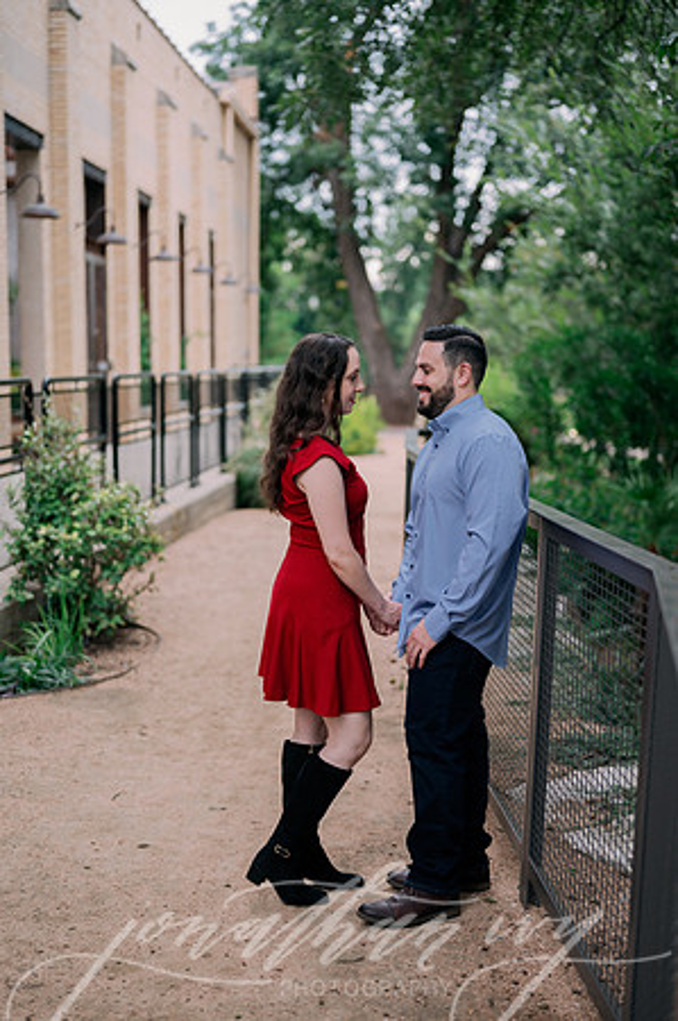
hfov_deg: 26.9
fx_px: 1416
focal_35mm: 50
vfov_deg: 39.6
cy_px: 510
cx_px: 339
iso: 320
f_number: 2
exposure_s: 1/200
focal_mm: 50
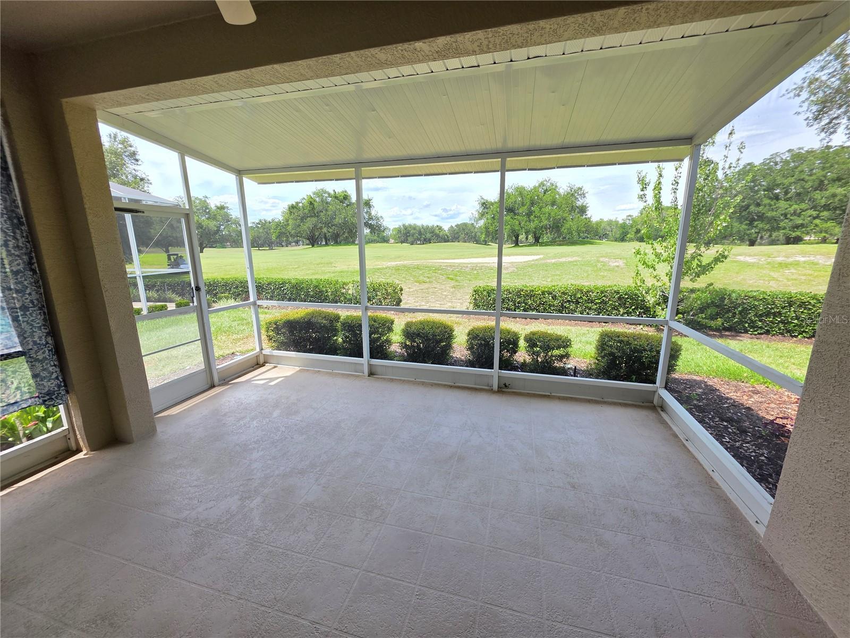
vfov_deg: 89.9
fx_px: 319
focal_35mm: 13
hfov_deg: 106.2
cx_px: 425
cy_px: 319
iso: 40
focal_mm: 2.2
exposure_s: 1/299
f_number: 1.9
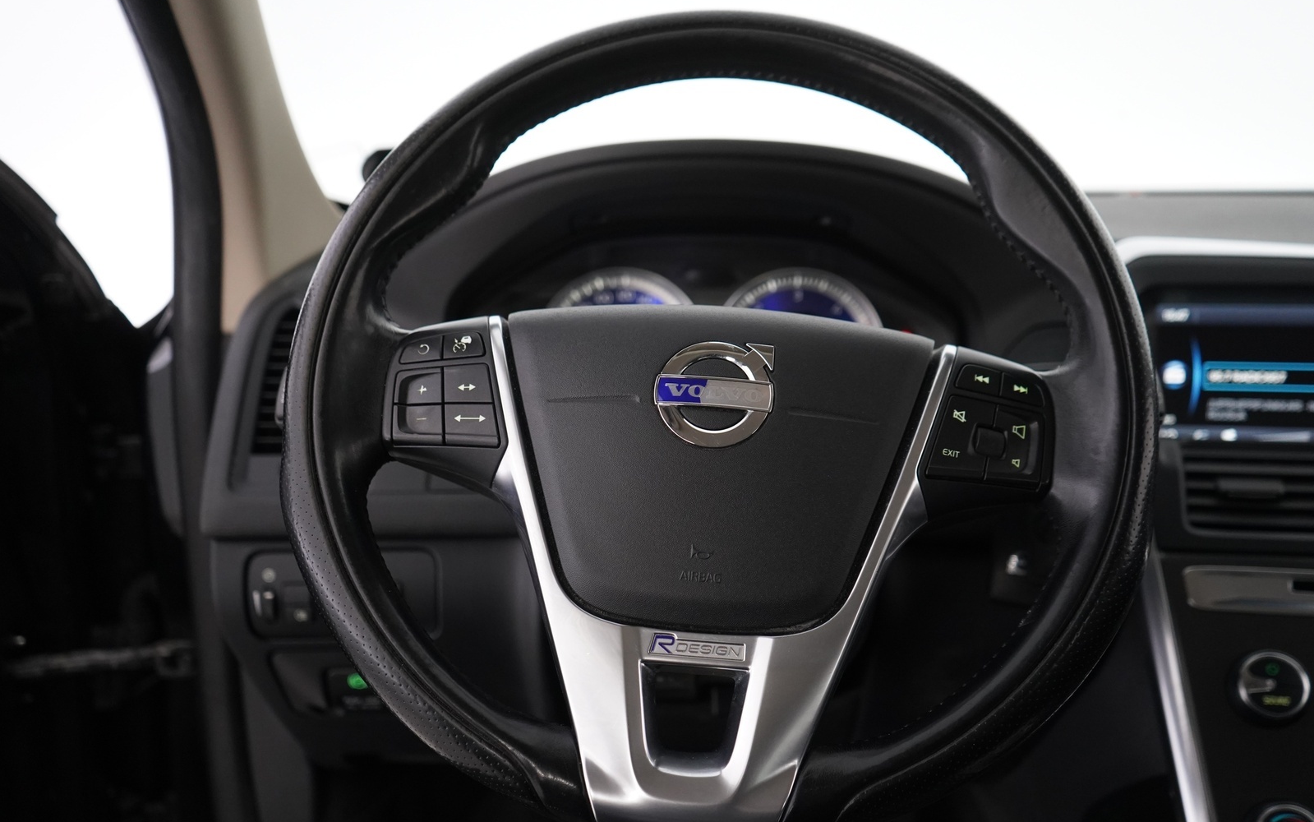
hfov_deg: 59.6
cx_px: 664
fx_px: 1146
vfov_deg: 39.4
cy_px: 432
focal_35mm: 32
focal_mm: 31
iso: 2500
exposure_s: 1/40
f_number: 4
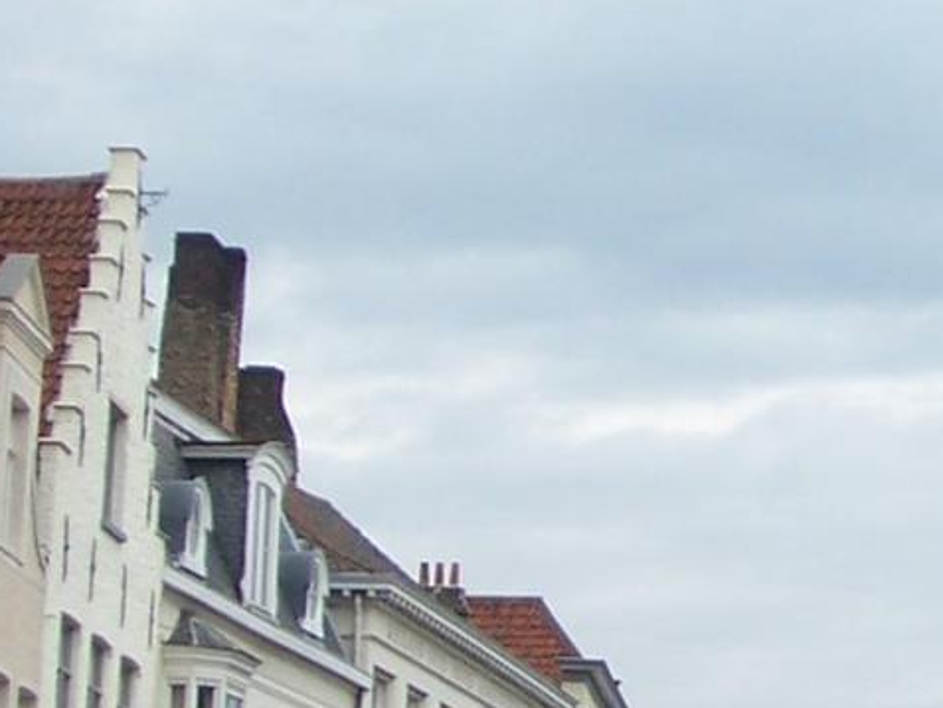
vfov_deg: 9.5
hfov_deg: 12.1
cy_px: 457
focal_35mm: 157
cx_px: 1319
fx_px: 4278
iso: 64
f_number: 3.9
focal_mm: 6.4
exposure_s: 1/320
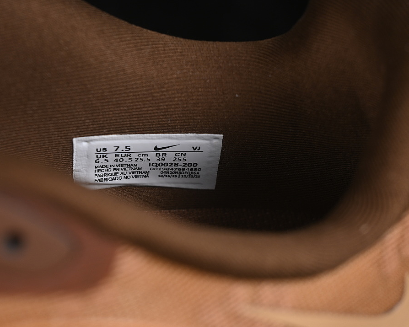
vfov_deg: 18.1
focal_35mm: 85
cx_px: 179
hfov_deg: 22.5
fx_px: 1029
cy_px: 164
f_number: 6.3
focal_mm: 50
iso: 160
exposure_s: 1/60
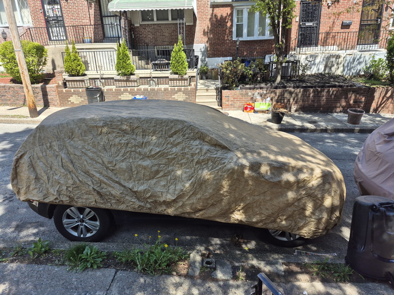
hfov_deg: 73.9
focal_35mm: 23
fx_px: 262
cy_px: 148
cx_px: 197
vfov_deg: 58.9
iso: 25
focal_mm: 5.4
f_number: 1.8
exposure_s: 1/562
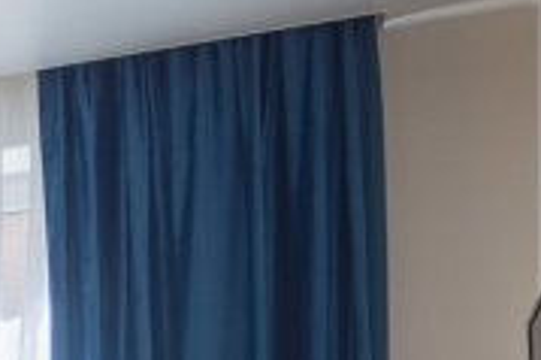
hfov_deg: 13.4
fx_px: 1606
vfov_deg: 11.9
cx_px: -798
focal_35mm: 107
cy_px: 620
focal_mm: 9
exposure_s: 1/125
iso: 200
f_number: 4.5
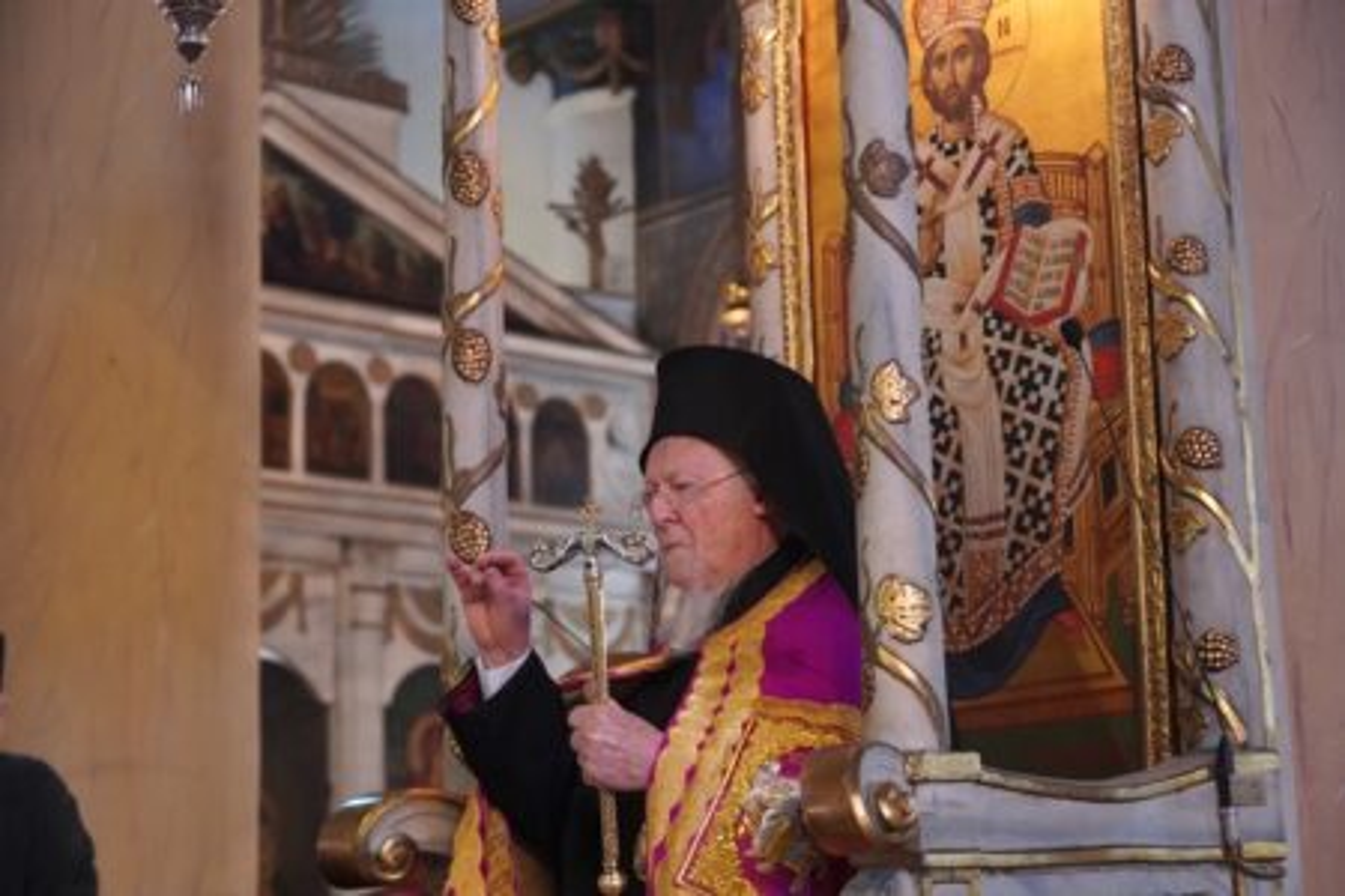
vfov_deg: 21.2
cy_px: 448
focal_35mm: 64
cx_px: 672
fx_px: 2391
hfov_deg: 31.4
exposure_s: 1/160
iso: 8000
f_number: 4
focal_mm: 64
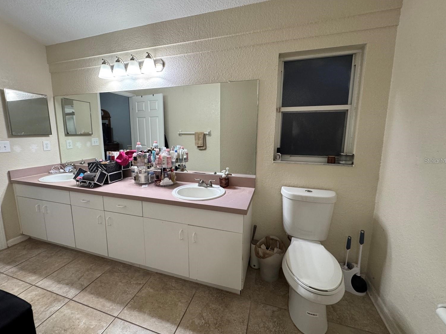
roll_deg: -1.2
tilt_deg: -10.5
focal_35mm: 15
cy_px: 160
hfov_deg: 98.1
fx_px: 193
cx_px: 214
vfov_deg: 81.7
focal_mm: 2.22
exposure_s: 1/60
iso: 200
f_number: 2.2
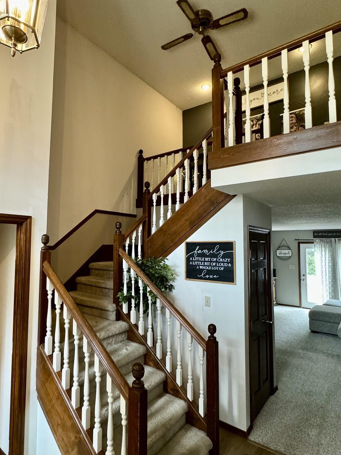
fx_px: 276
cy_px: 226
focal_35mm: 21
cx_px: 139
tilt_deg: +3.4
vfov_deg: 79.0
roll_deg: -0.6
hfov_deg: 63.0
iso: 500
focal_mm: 2.22
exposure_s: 1/60
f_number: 2.2
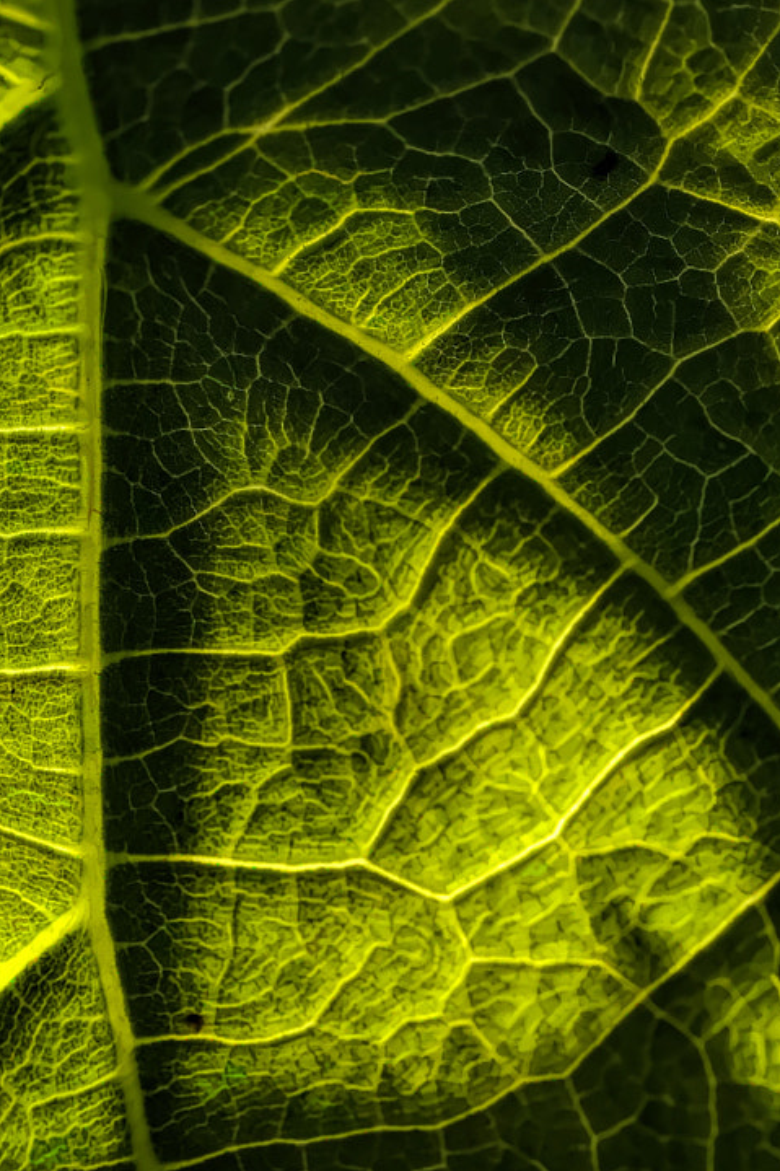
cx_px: 189
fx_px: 8681
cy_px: 464
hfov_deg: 5.1
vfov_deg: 7.7
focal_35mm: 267
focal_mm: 80
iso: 320
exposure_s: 1/500
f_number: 8
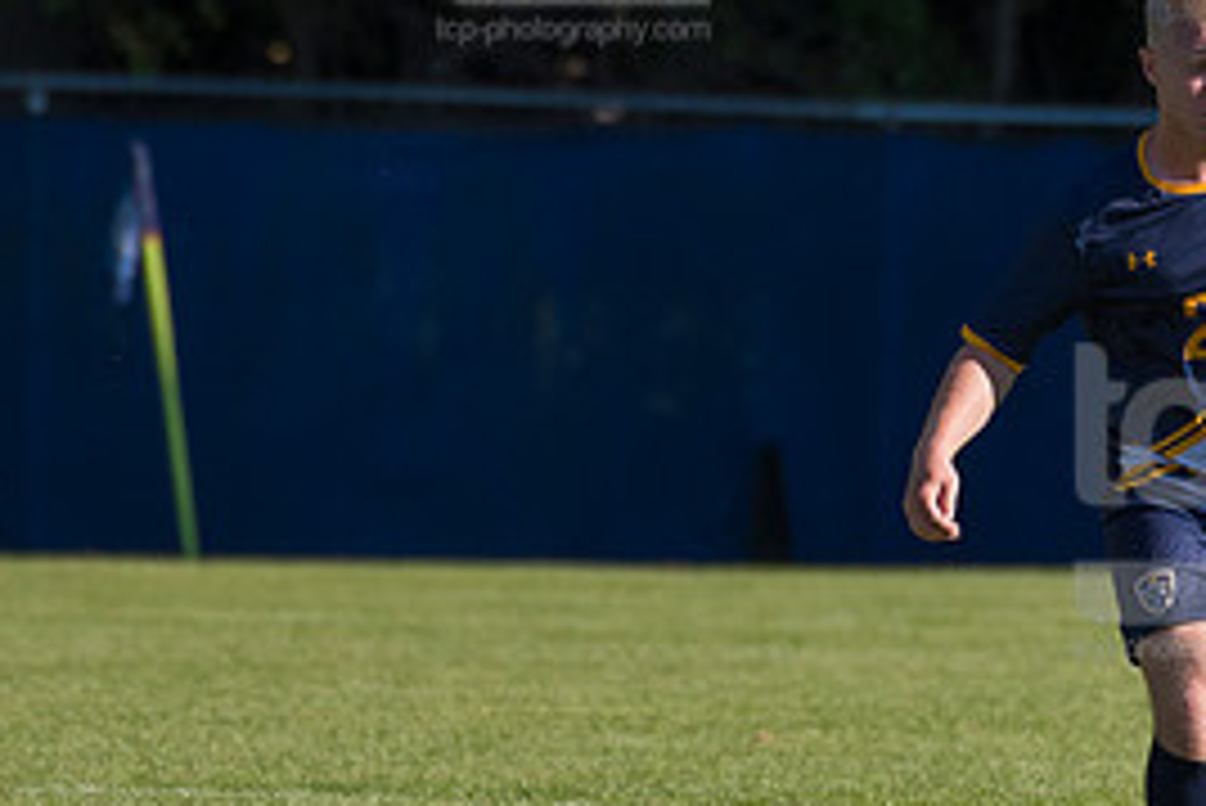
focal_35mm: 1005
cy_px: 504
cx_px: 1210
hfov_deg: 2.1
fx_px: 33684
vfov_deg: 1.4
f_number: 5.6
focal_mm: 310
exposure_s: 1/2000
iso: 320
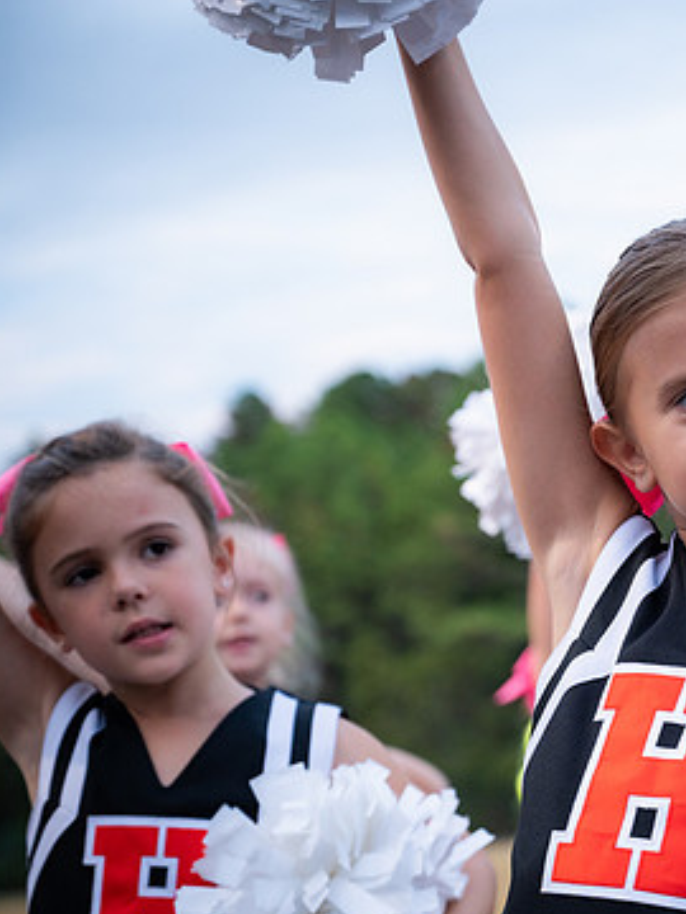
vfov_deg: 20.4
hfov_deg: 15.1
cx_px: 701
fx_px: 2537
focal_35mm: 96
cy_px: 487
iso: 1250
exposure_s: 1/400
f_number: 4
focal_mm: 62
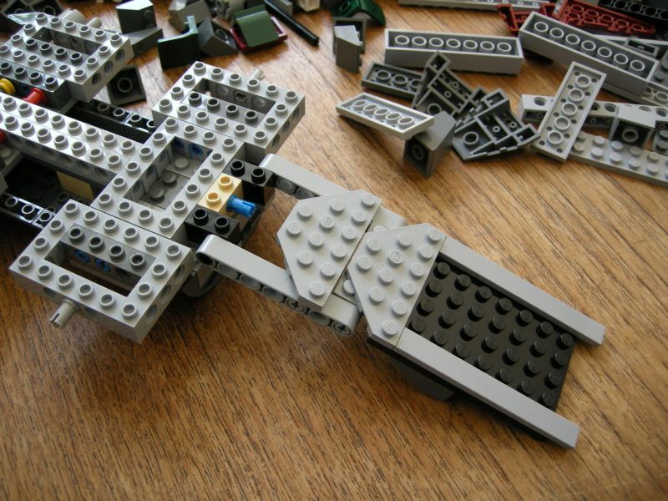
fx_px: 695
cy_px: 250
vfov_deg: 39.7
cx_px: 334
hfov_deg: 51.4
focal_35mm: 36
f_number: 2.7
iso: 96
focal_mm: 7.5
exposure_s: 1/59.8
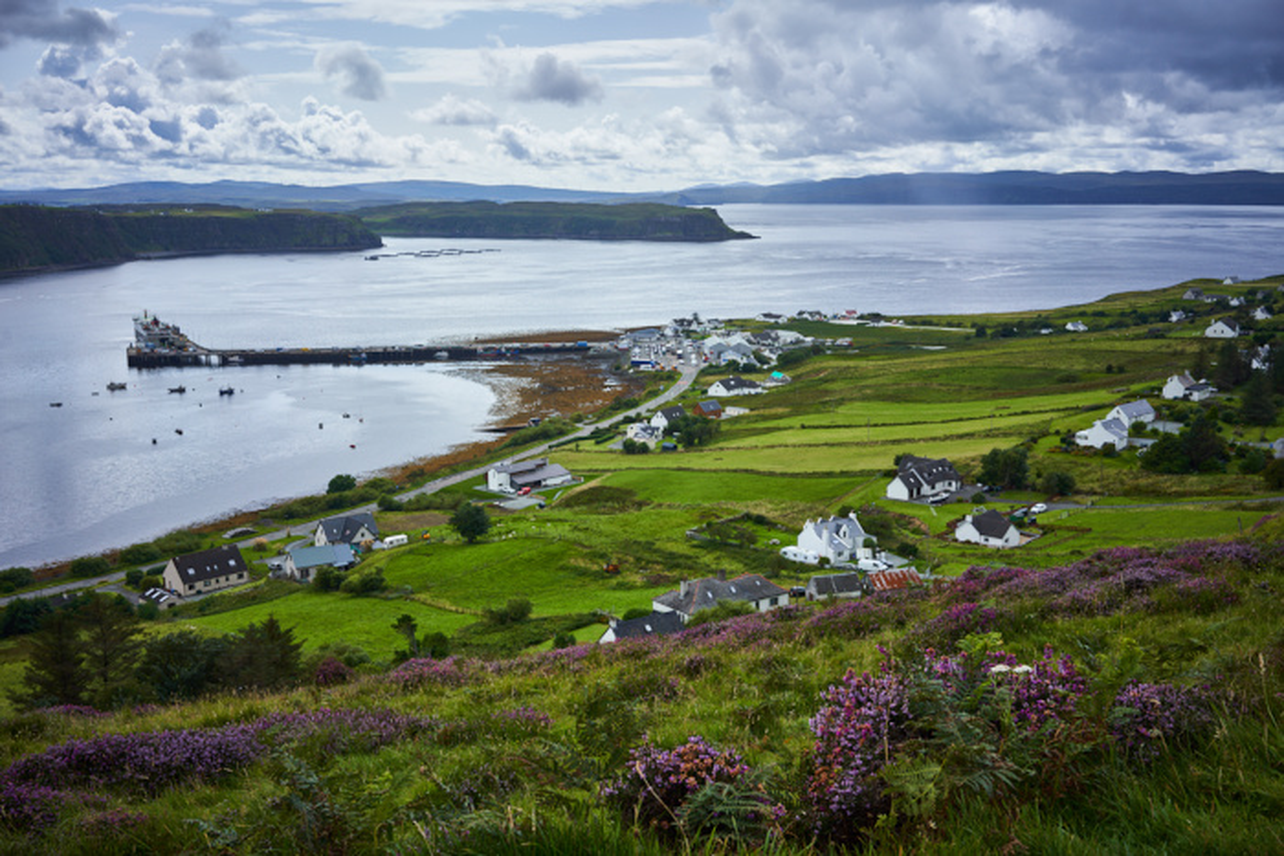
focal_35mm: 35
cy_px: 428
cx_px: 642
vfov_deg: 37.9
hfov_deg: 54.4
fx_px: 1249
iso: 100
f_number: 11
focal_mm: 35
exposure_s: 1/80
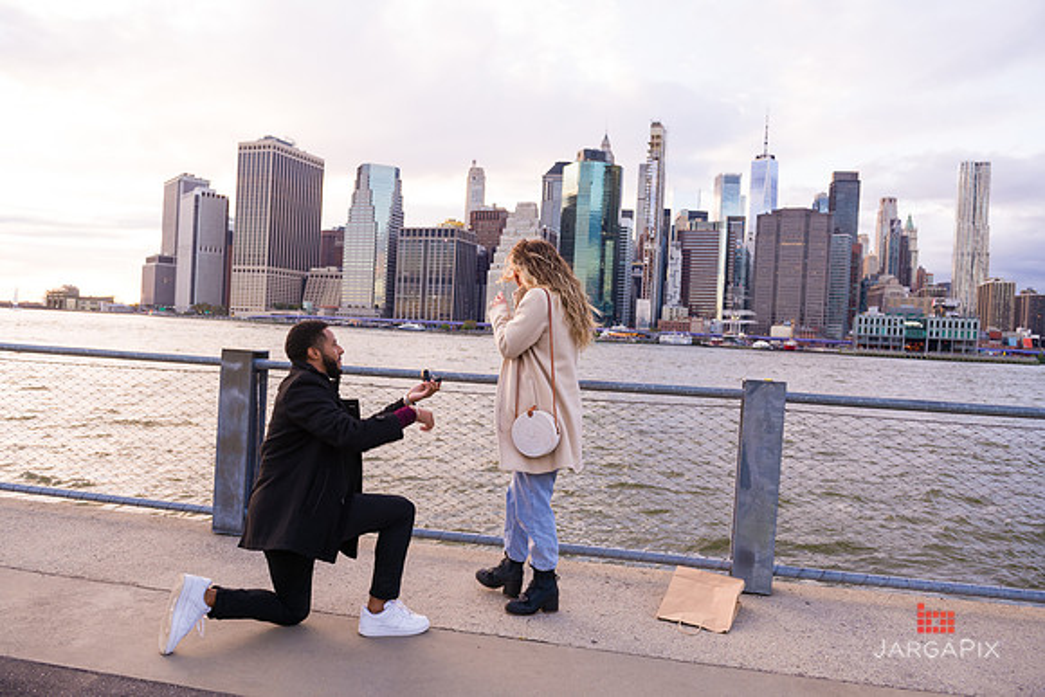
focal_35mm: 27
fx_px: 784
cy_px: 348
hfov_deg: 67.4
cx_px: 522
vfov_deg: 48.0
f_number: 4
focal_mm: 27
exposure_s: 1/200
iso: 250
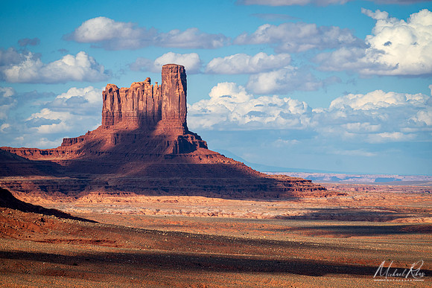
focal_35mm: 195
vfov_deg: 7.0
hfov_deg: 10.5
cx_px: 216
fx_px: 2340
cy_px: 144
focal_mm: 130
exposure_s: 1/1250
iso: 200
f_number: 8
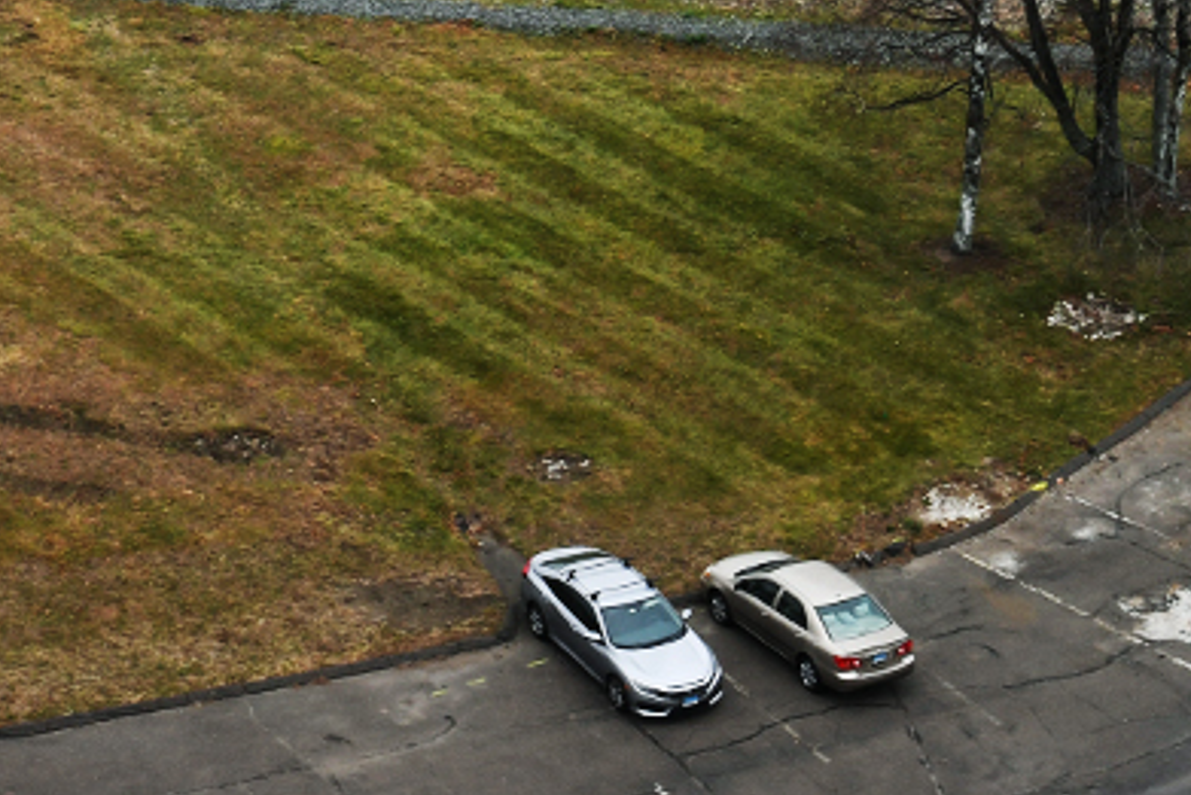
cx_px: -198
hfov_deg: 12.5
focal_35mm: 161
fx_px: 5328
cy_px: -777
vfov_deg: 8.1
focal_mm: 35
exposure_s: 1/60
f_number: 5.6
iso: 200
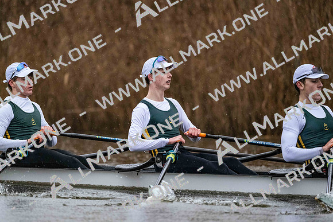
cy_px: 111
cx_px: 166
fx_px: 3701
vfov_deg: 3.4
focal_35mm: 400
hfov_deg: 5.2
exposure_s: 1/1600
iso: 6400
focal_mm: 400
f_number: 4.5
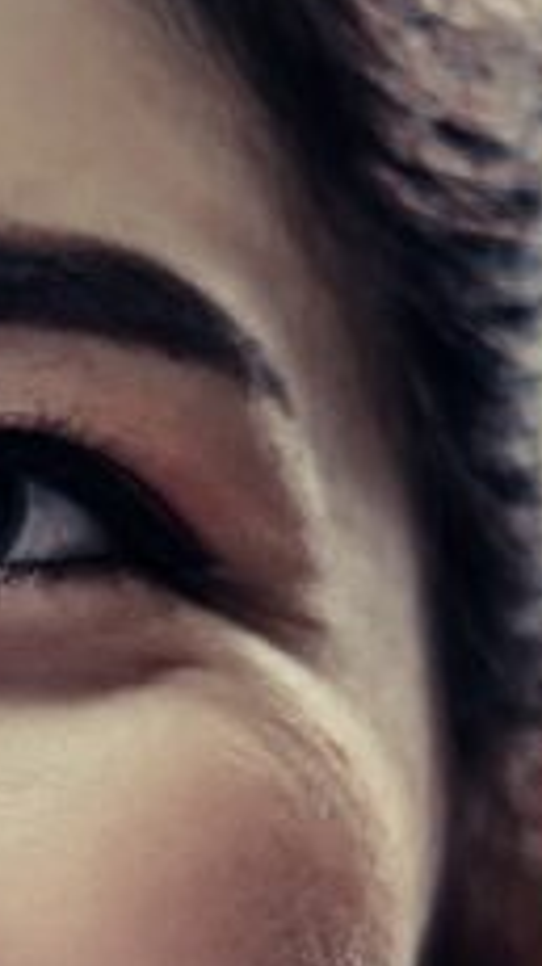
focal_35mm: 280
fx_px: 7170
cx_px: -1008
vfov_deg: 7.7
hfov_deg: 4.2
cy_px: 771
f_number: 3
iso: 400
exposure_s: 1/80
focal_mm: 60
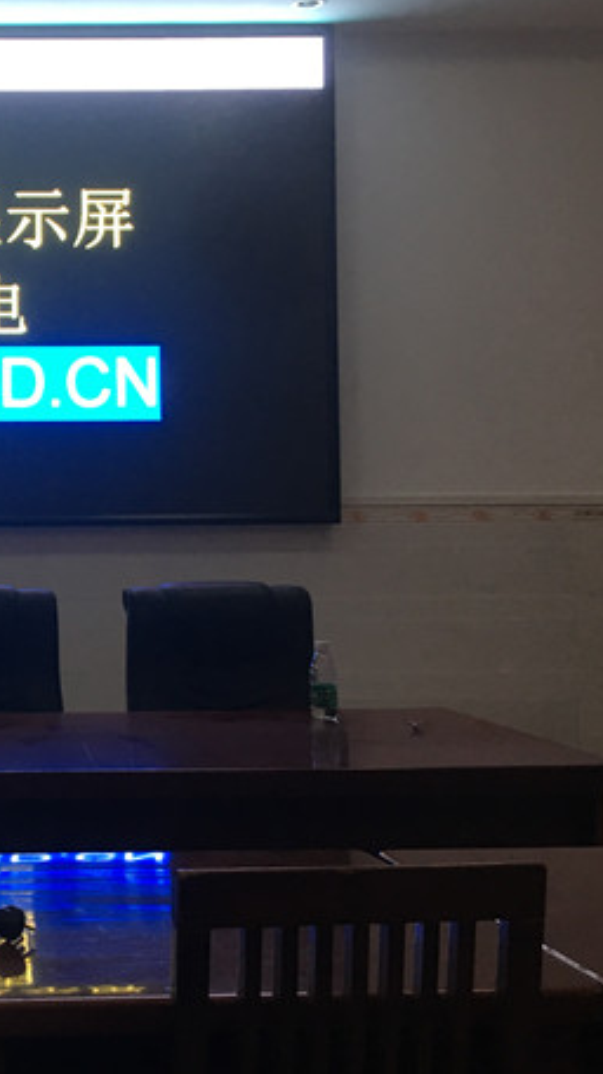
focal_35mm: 52
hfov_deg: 21.0
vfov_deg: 39.8
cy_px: 462
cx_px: -167
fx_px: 1480
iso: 32
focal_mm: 4.15
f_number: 2.2
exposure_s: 1/17
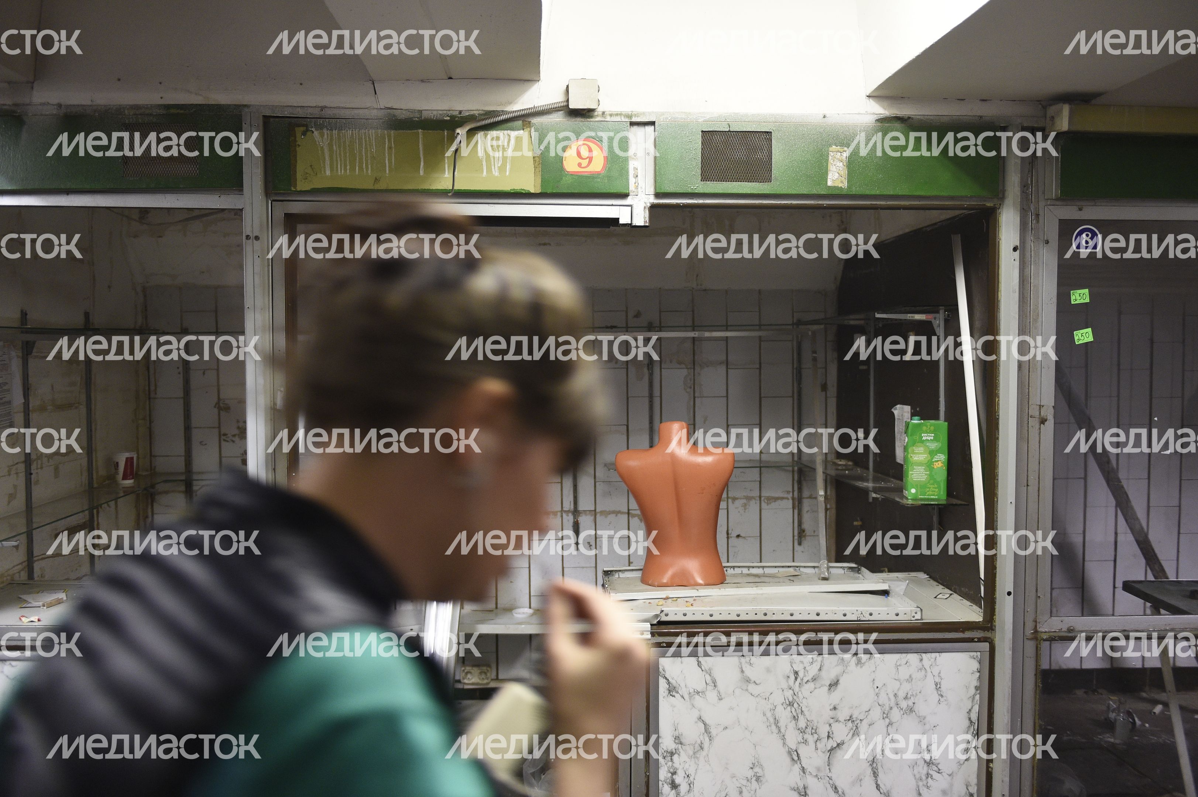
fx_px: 1031
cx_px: 599
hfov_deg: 60.3
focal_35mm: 31
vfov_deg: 42.3
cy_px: 398
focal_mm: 31
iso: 2500
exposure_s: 1/125
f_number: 2.8
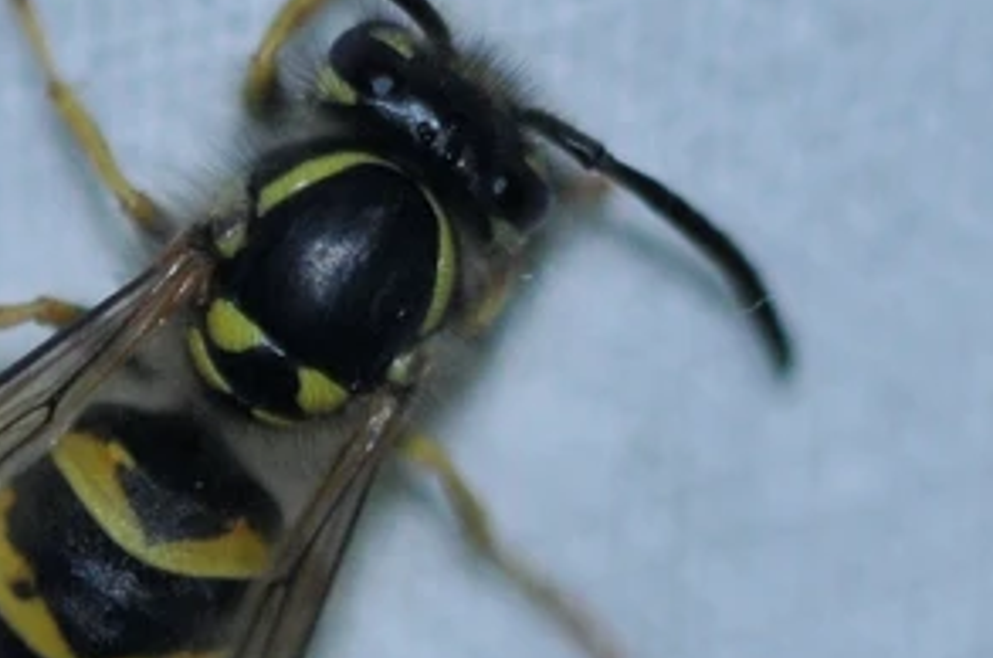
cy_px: 366
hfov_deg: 6.0
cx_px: 153
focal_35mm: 344
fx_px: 9471
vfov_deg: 4.0
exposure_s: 1/60
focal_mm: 105
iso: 640
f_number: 4.5
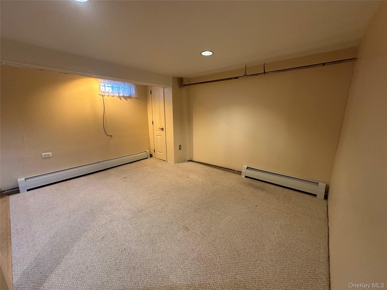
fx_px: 157
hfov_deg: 102.1
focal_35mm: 14
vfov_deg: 85.7
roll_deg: +0.1
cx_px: 194
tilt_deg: -10.8
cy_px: 145
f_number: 2.2
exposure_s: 1/60
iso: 320
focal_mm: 2.22
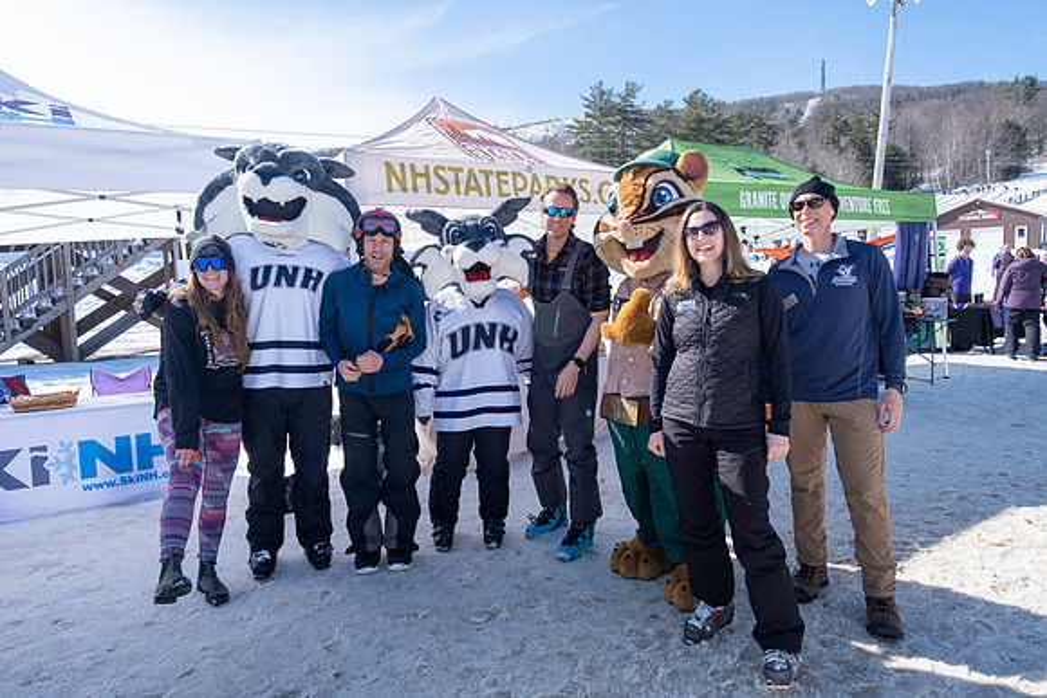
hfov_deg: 73.7
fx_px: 698
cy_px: 349
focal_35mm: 24
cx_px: 524
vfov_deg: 53.2
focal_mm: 16
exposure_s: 1/1000
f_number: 5
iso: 320
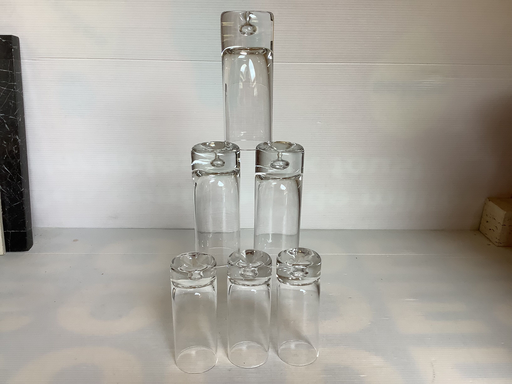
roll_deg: -0.2
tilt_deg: -18.5
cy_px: 192
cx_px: 256
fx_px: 459
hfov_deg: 58.4
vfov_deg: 45.4
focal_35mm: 31
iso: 64
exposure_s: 1/60
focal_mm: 3.3
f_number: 2.4
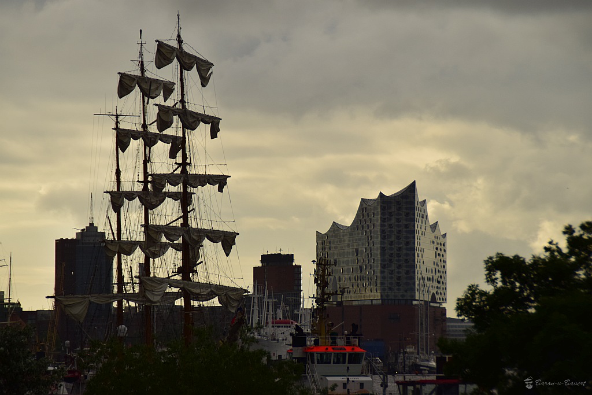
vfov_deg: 7.6
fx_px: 2960
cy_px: 198
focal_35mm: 180
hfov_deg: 11.4
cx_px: 296
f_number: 6.3
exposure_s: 1/1600
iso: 200
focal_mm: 120
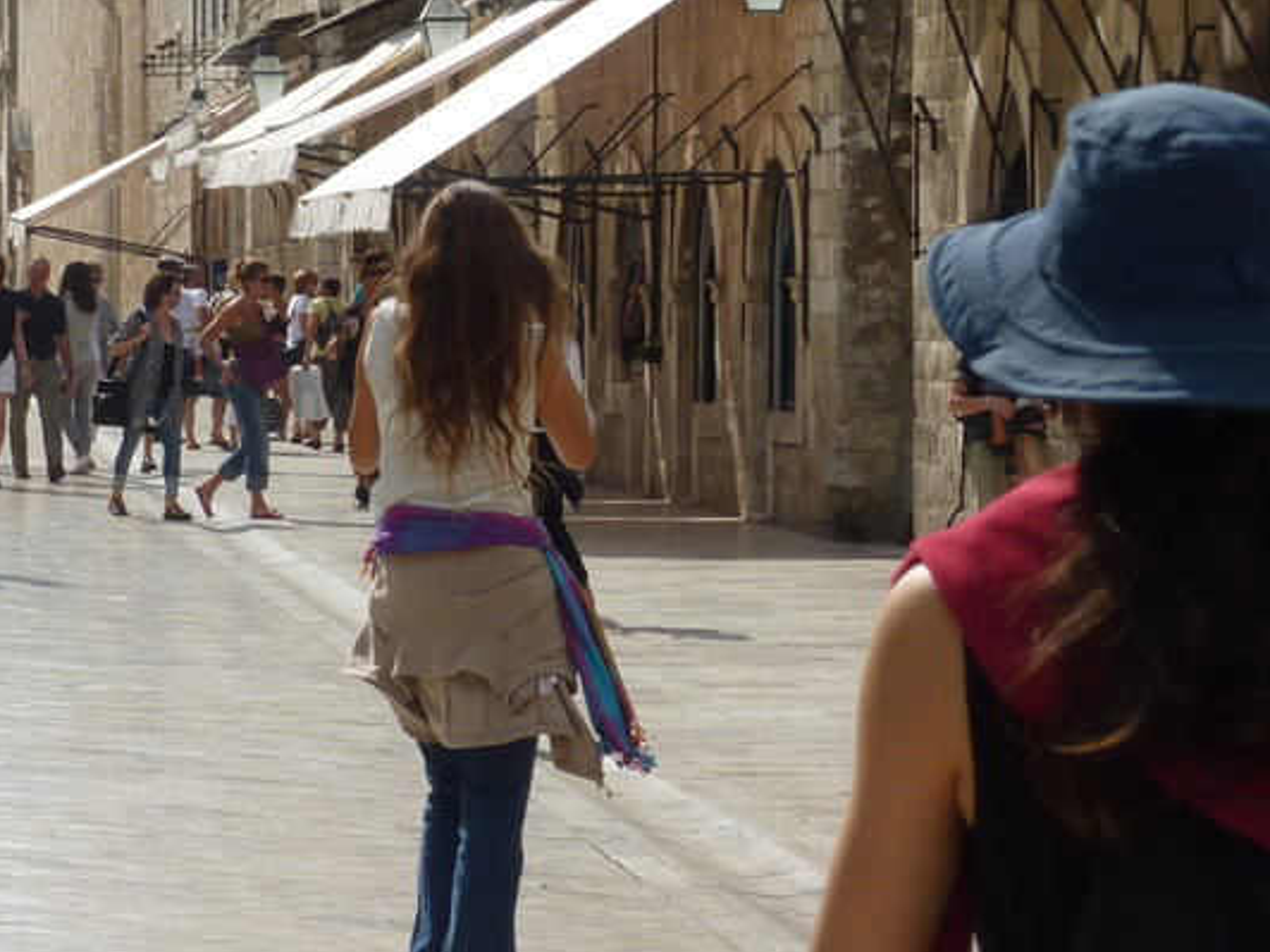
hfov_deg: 11.1
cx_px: -122
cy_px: 174
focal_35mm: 176
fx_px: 6457
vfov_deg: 8.4
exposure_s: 1/400
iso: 80
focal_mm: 12.8
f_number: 5.6
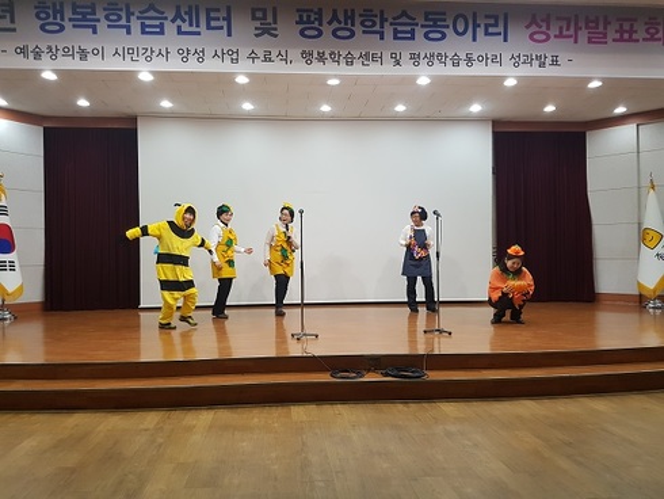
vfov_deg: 53.1
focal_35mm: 26
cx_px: 332
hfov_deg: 67.3
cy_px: 250
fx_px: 499
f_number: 1.7
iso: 250
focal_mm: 4.2
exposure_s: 1/120
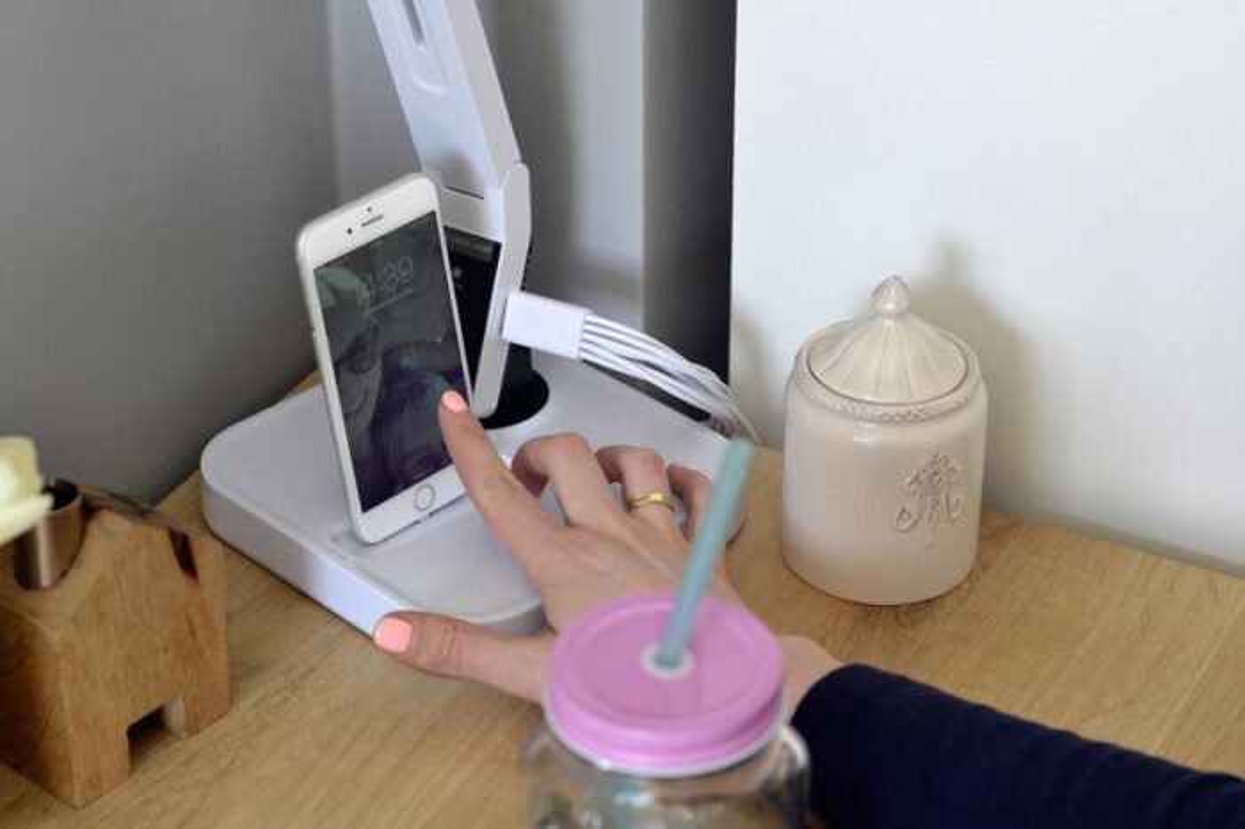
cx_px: 622
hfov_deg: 27.0
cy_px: 414
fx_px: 2592
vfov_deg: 18.2
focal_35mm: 75
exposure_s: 1/60
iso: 400
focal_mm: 50
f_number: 4
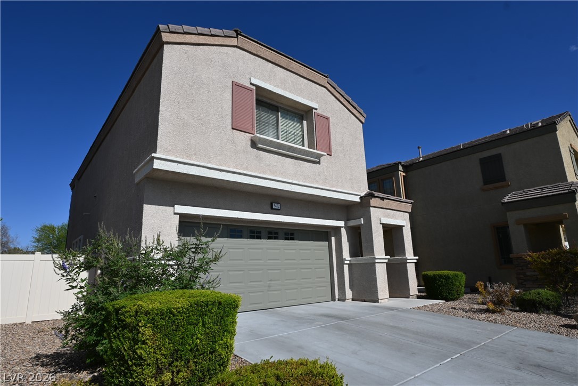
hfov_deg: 83.3
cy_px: 193
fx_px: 325
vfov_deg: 61.3
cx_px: 289
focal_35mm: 20
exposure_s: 1/400
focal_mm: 13.5
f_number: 10
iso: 100
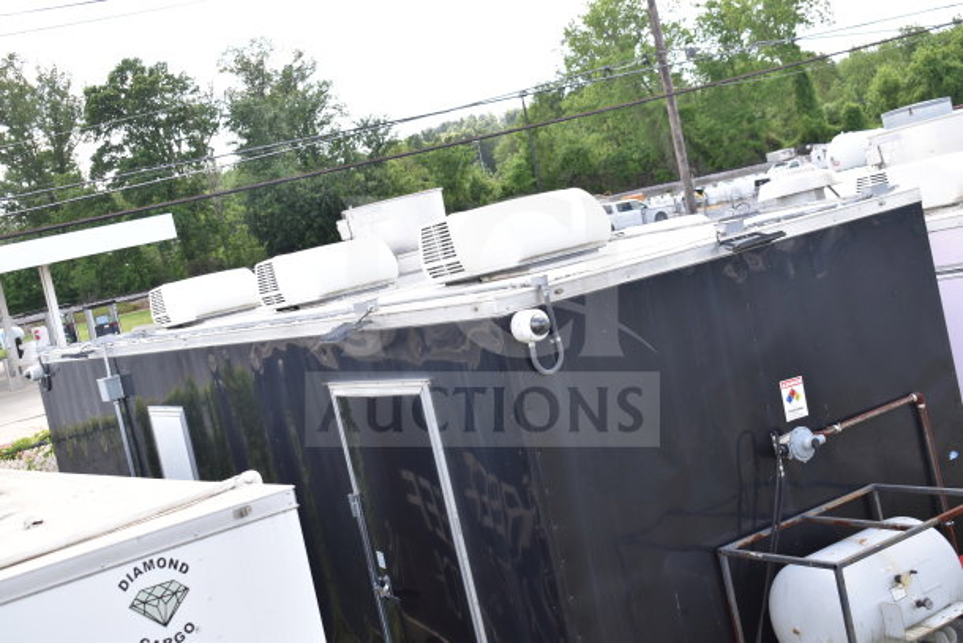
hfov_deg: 38.9
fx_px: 1364
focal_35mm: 51
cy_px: 322
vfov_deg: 26.5
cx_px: 482
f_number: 6.3
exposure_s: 1/160
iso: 200
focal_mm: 34
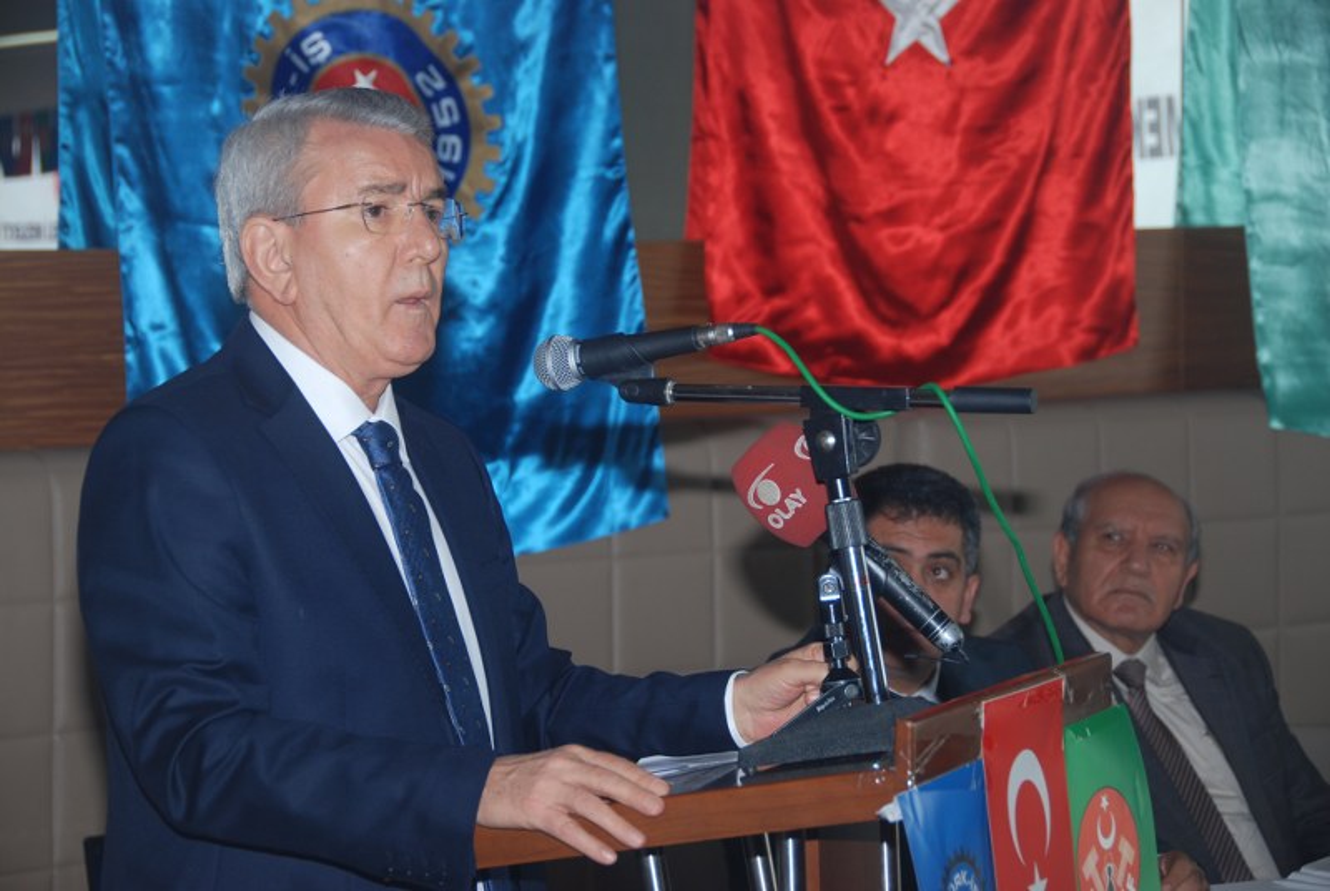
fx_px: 3607
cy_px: 446
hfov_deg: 20.9
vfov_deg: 14.1
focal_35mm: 98
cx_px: 665
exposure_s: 1/60
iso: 200
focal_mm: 65
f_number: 5
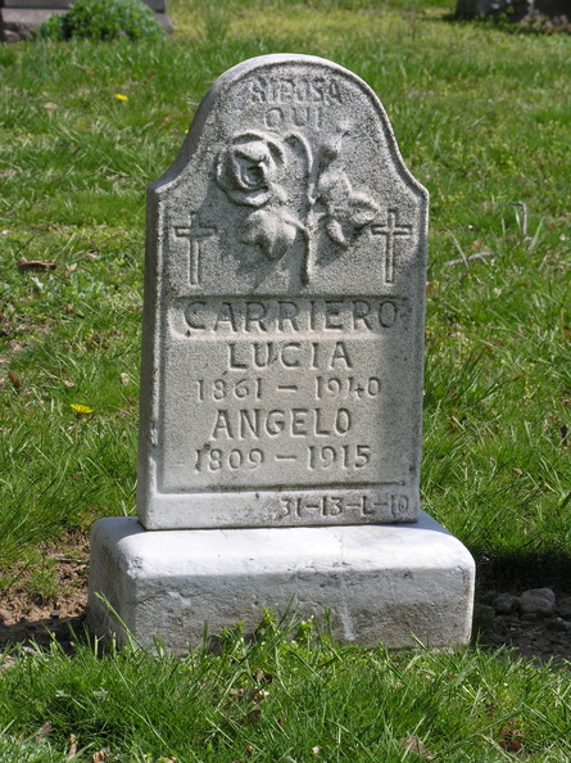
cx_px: 286
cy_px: 382
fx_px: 3103
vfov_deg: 14.0
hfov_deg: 10.5
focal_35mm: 141
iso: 50
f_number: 6.8
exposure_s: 1/210
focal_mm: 35.9
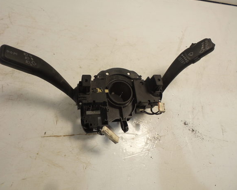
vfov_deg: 56.8
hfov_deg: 68.0
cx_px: 110
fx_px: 175
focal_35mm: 25
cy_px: 91
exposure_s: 1/100
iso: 100
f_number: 3.5
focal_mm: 4.1
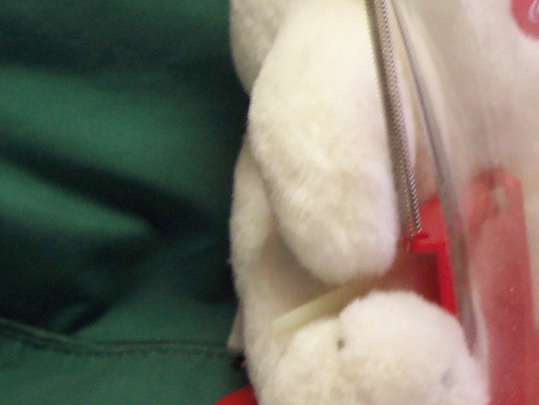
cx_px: 600
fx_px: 1526
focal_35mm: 98
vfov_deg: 15.1
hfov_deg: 19.2
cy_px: 130
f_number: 2.8
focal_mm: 5.6
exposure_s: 1/30
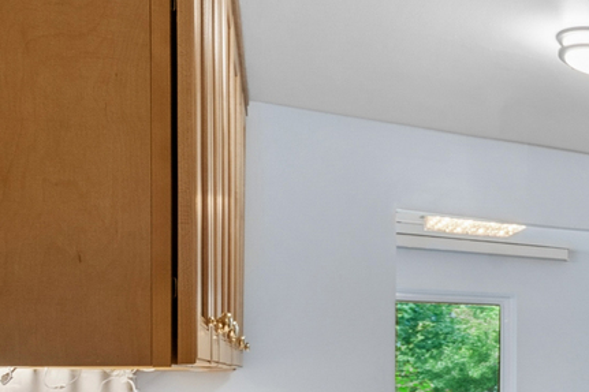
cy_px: 354
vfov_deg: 26.6
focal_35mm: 49
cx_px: 897
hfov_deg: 27.2
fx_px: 801
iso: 400
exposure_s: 1/13
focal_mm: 13
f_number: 8
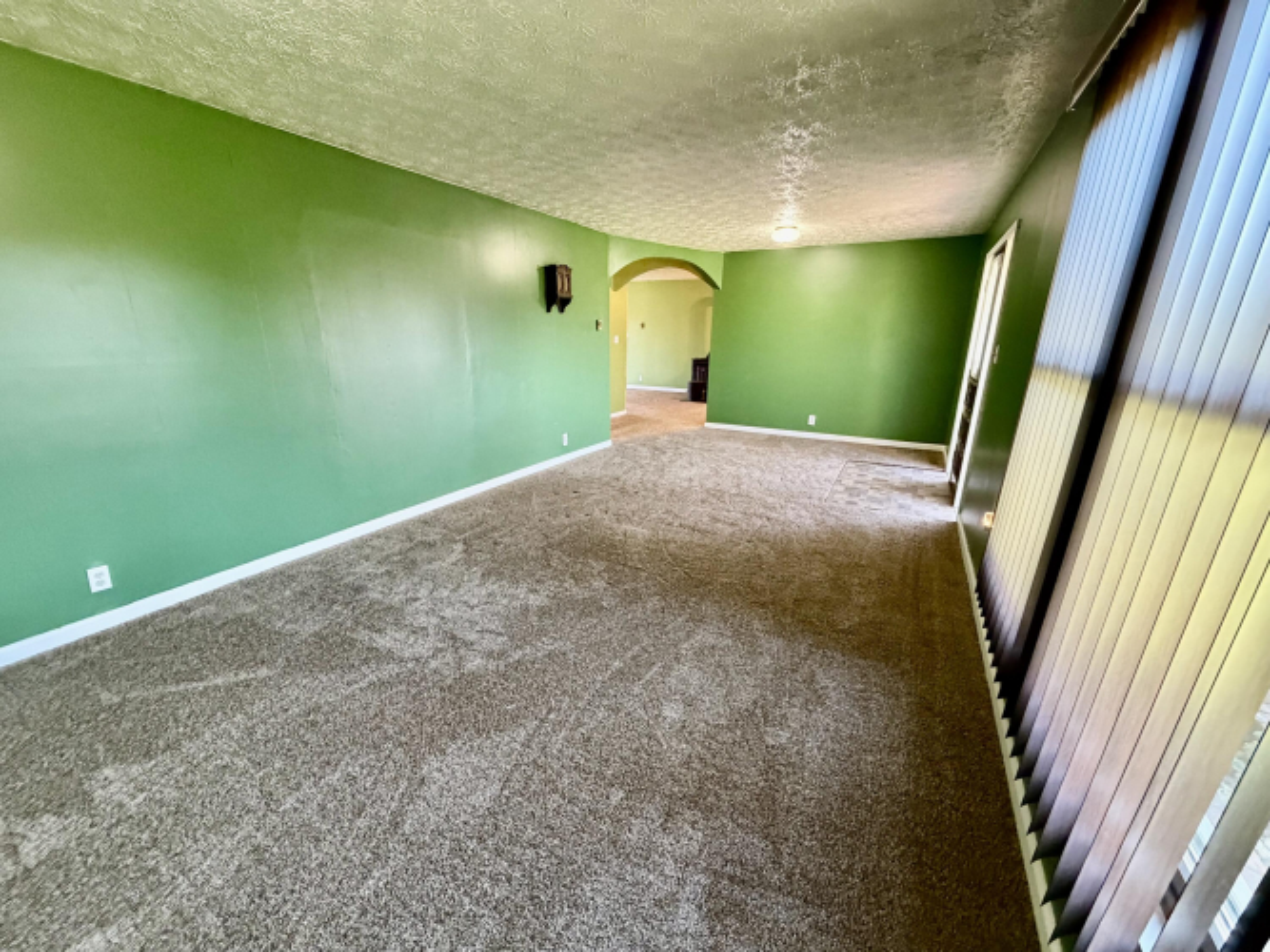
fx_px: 514
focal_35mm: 14
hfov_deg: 102.1
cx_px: 635
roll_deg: +0.3
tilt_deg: -16.8
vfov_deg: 85.7
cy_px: 476
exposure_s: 1/60
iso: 500
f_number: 2.2
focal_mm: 2.22
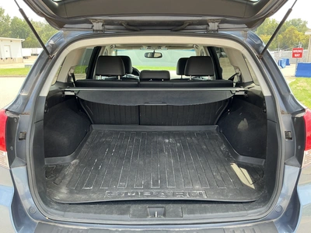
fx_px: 252
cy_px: 116
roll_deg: +0.7
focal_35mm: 28
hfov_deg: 63.4
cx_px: 156
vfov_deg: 49.7
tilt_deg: -11.9
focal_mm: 3
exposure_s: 1/172
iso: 32
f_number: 1.8
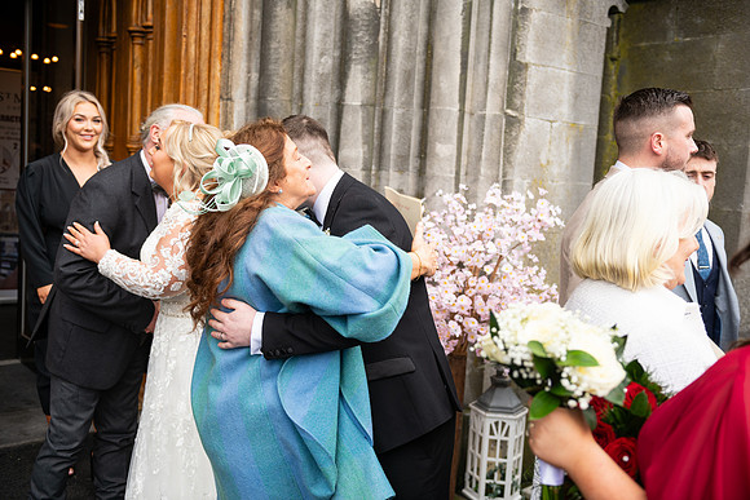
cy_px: 250
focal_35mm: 36
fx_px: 750
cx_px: 375
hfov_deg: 53.1
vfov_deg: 36.9
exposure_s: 1/160
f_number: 3.5
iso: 125
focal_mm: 36
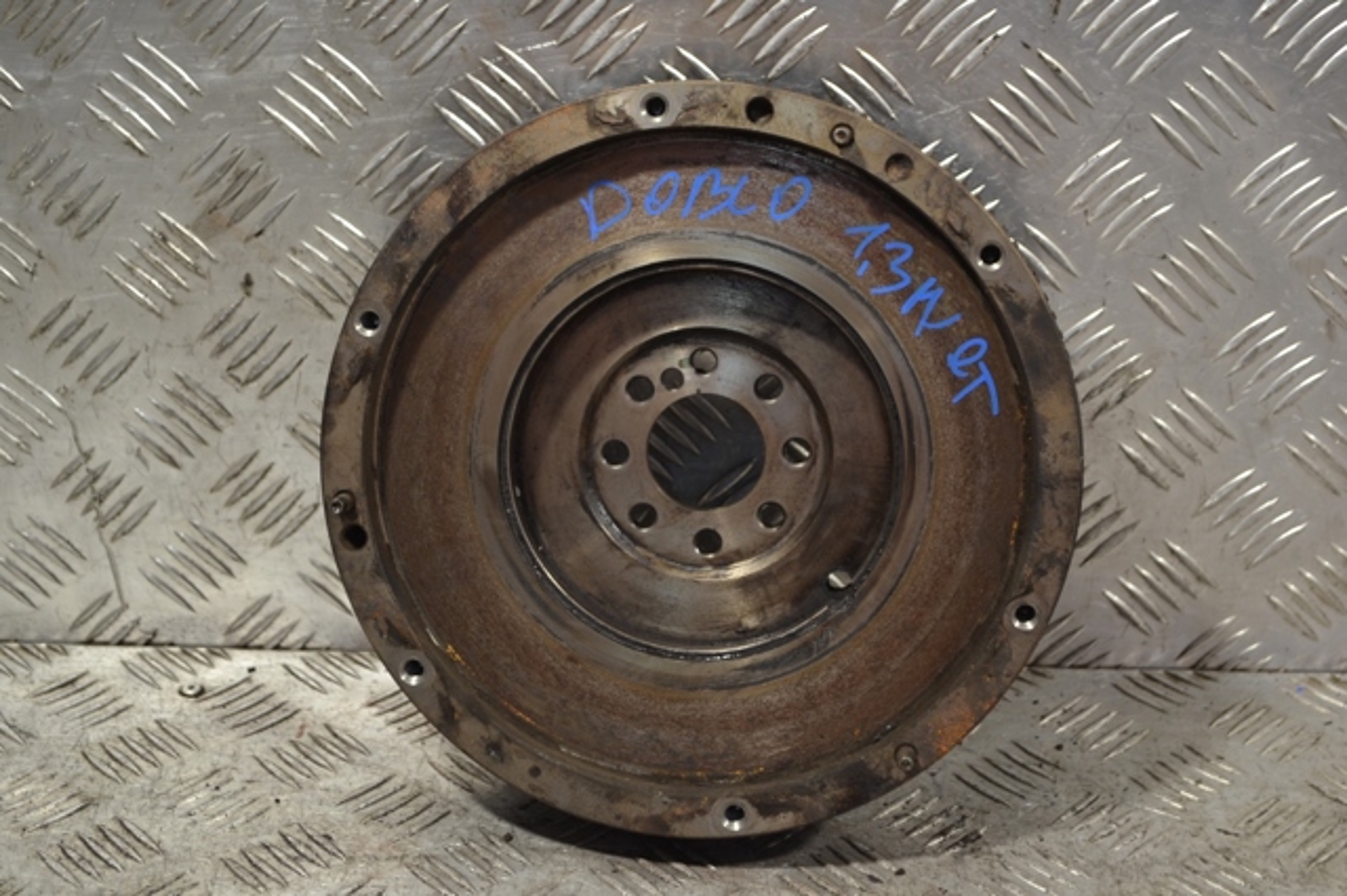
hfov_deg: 30.5
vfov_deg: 20.6
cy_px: 448
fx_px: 2468
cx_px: 674
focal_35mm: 66
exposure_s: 1/30
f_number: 5.3
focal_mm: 44
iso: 250
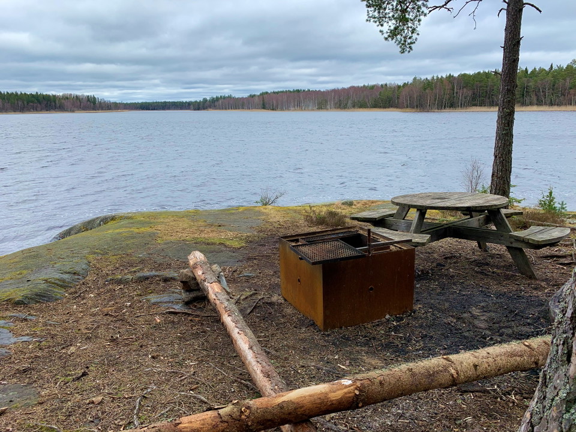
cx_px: 288
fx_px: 433
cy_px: 216
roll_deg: +1.2
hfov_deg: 67.3
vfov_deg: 53.1
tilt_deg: -13.9
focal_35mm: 26
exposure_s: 1/669
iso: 25
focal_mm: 4.25
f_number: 1.8
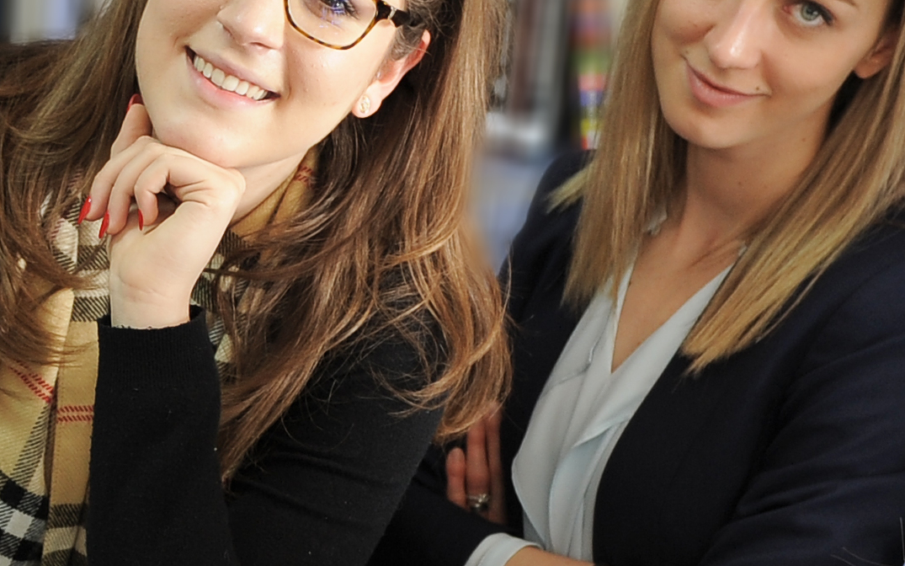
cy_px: 517
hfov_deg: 17.6
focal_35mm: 117
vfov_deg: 11.1
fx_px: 2886
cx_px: 89
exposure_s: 1/160
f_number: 2.8
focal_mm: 29
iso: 500
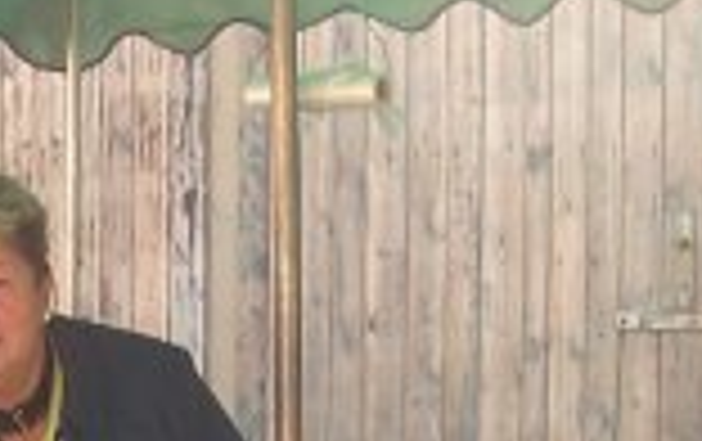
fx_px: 2912
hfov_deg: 13.3
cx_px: -171
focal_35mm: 152
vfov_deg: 8.5
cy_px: 662
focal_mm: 5.8
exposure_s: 1/100
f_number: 4.3
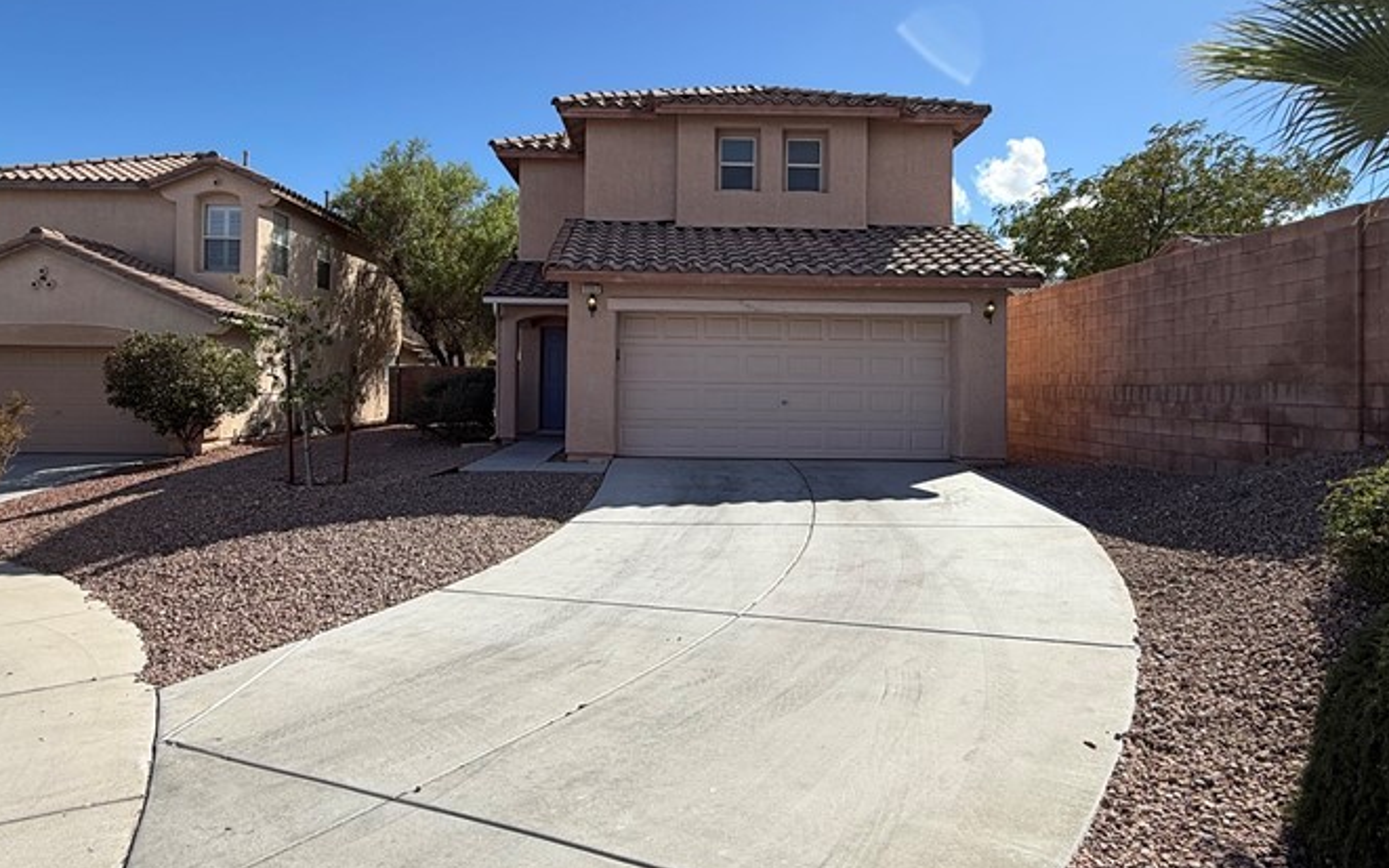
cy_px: 374
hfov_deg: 77.2
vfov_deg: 52.8
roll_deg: -0.3
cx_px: 687
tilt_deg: +0.2
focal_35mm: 23
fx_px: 871
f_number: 2.2
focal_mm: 2.22
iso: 20
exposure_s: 1/1017
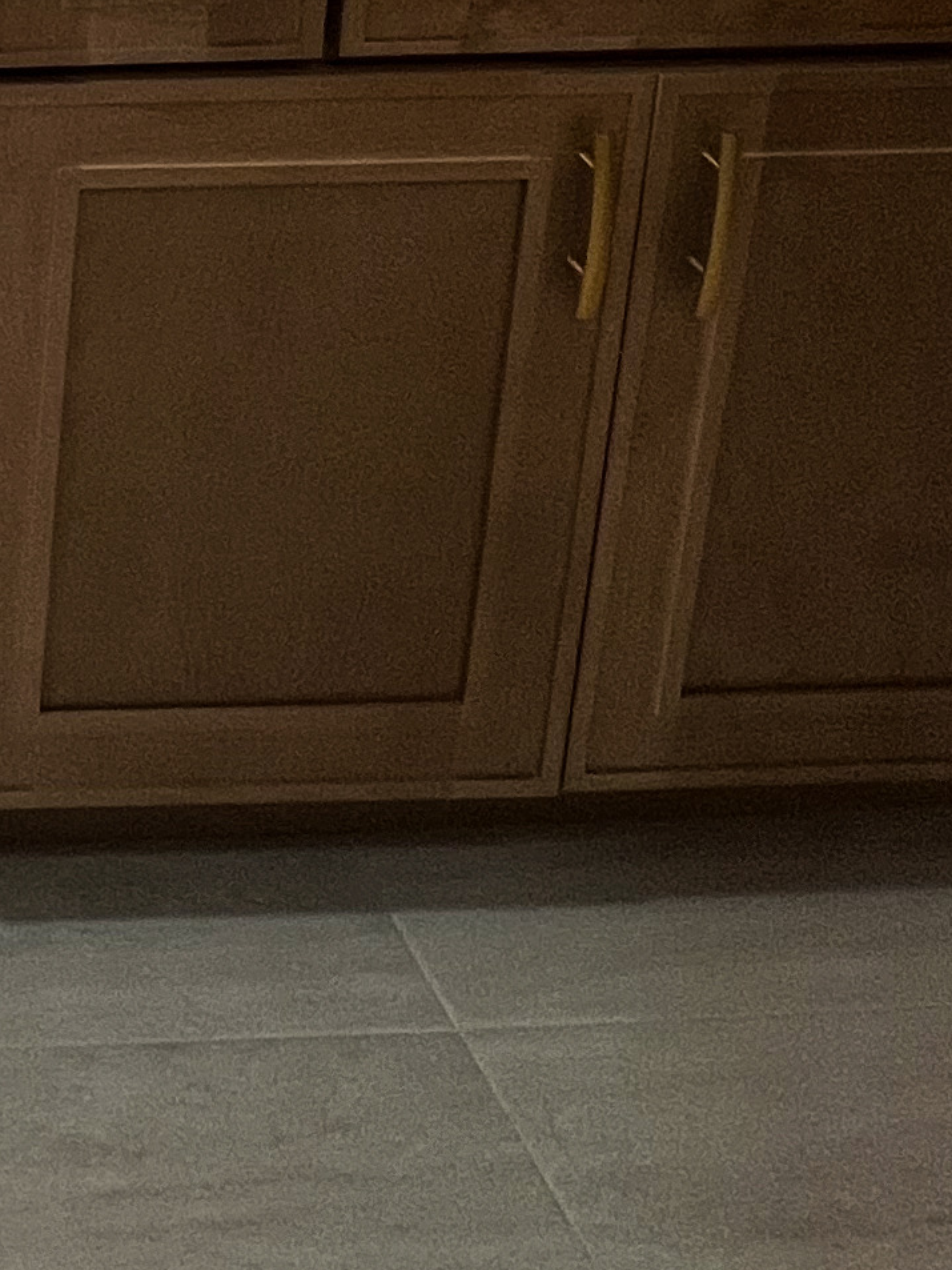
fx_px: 2016
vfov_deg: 26.9
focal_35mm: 55
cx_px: -694
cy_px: -545
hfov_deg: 20.2
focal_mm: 1.57
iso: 64
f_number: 1.8
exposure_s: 1/120
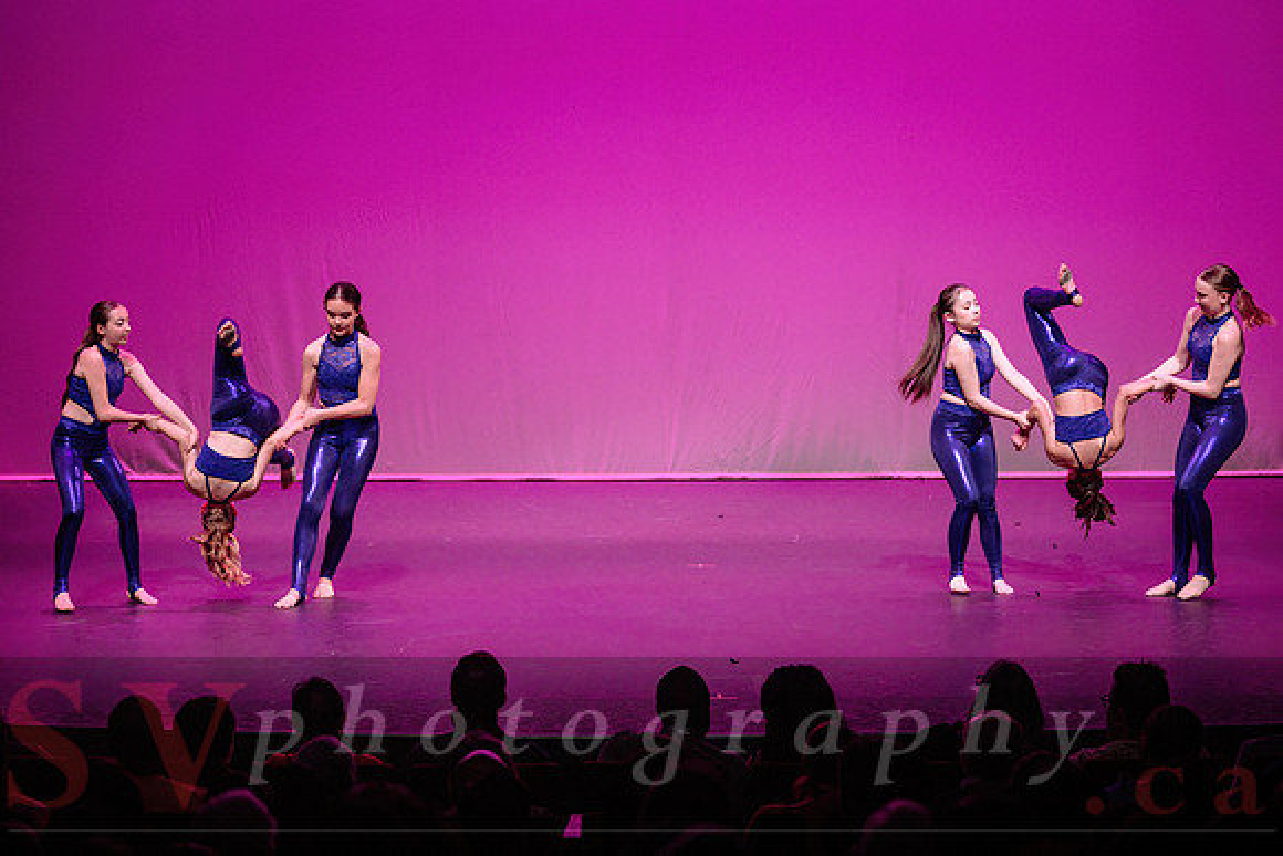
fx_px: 3658
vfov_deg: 13.3
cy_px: 358
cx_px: 672
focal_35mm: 103
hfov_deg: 19.9
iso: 1600
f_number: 2.8
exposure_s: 1/400
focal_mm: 85
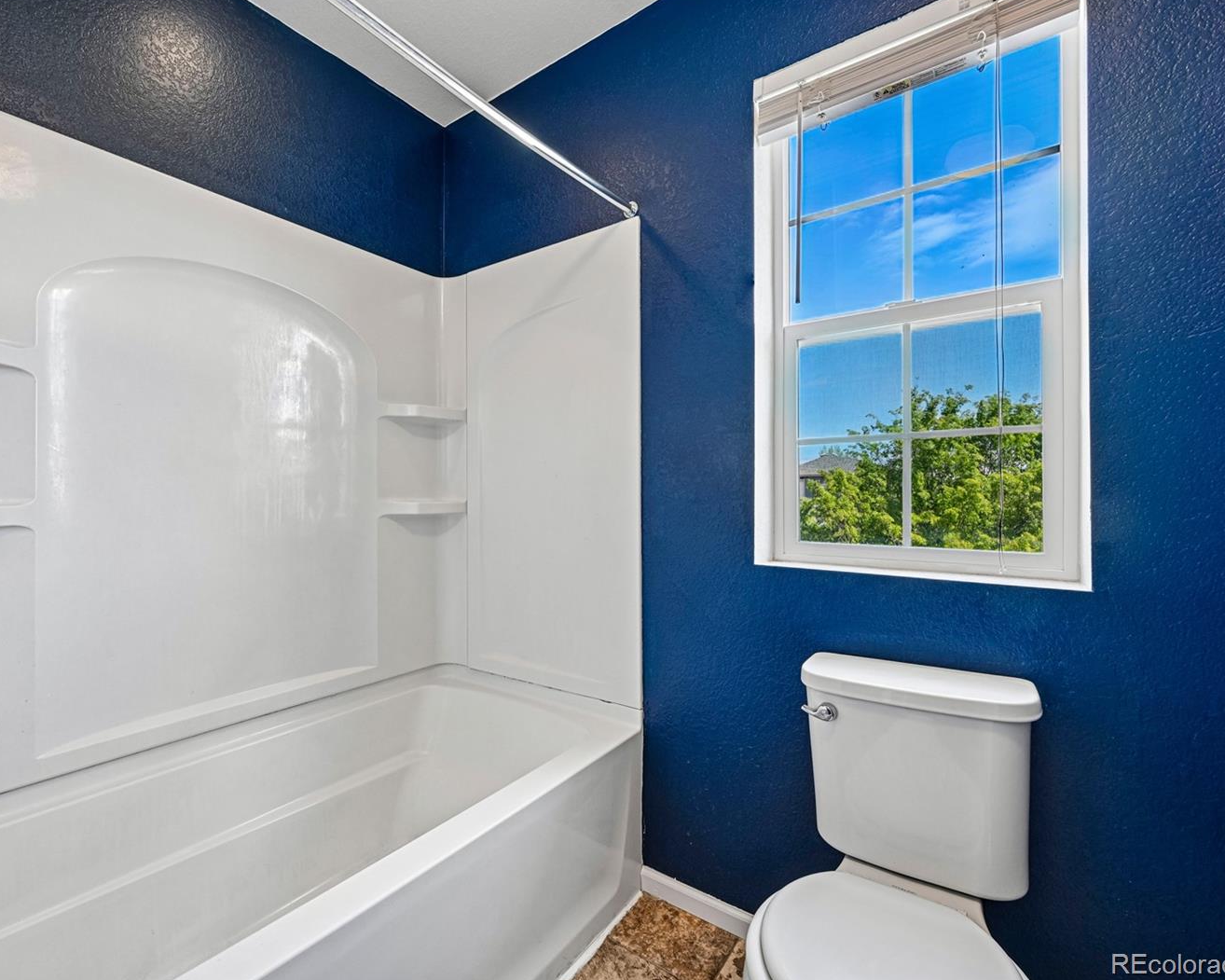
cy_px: 487
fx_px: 580
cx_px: 516
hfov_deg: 92.4
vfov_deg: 80.4
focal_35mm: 16
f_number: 11
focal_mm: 14
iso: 360
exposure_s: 1/15
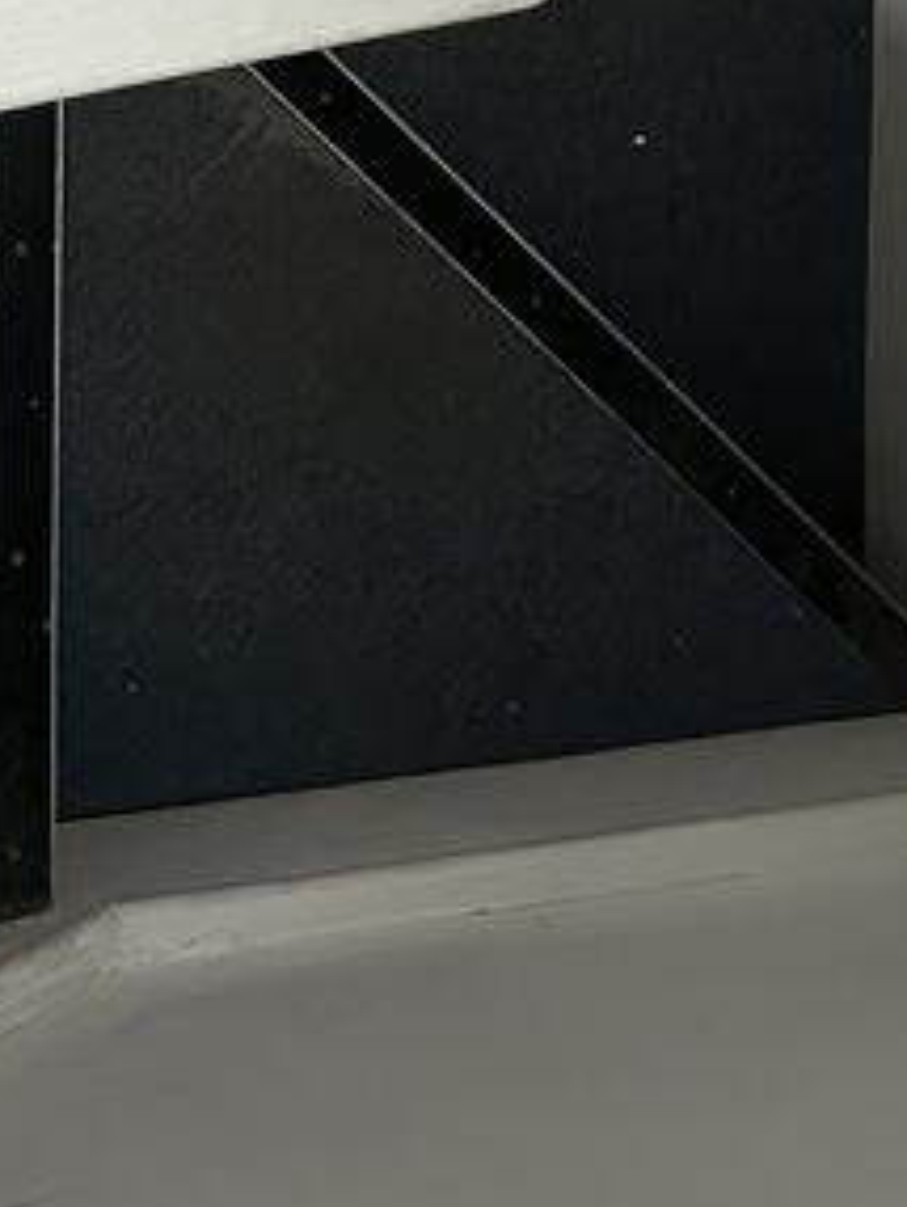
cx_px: 696
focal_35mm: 93
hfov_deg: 15.8
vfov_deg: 20.3
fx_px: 3244
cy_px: -46
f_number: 1.5
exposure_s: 1/46
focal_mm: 5.7
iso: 500
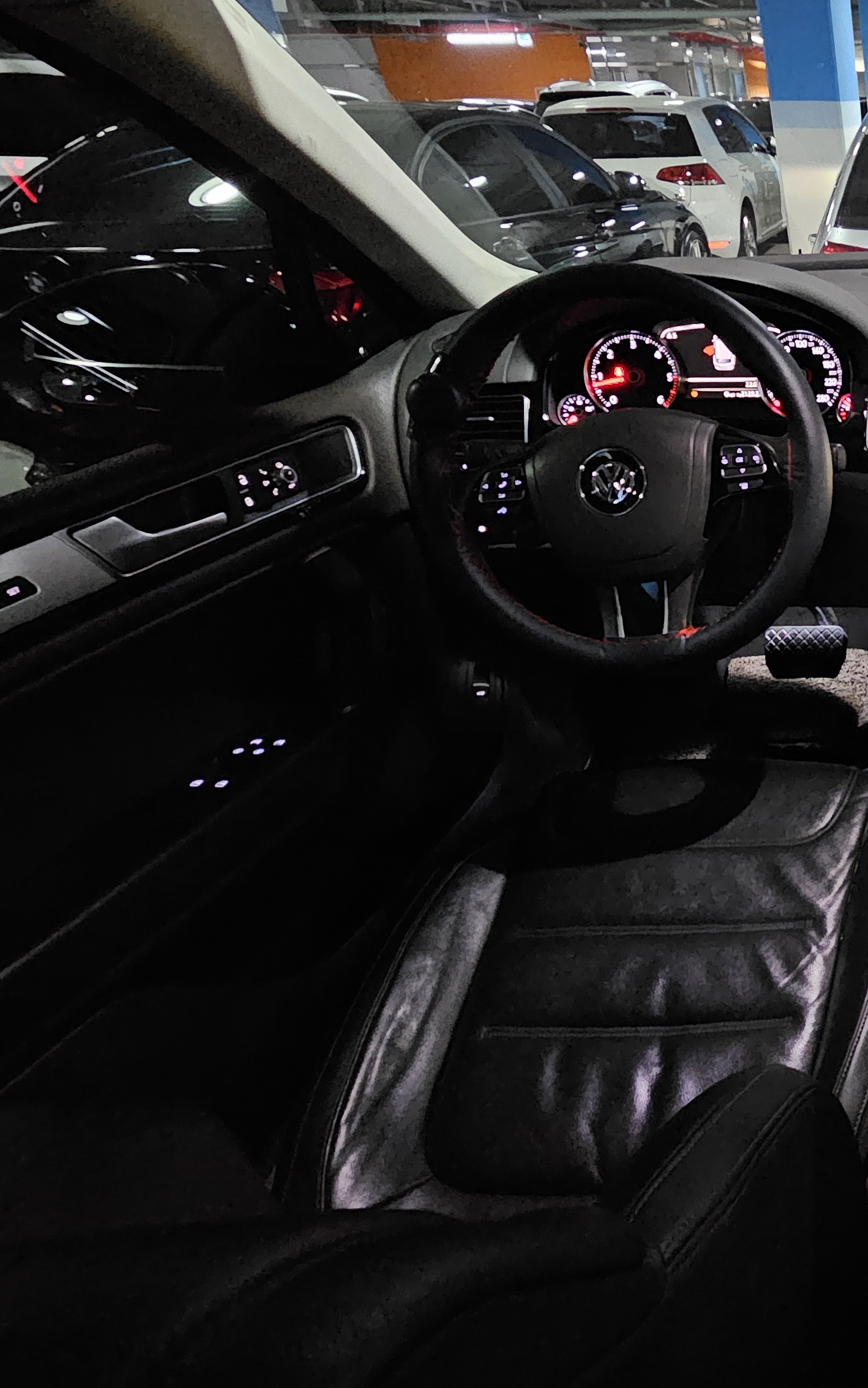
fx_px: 833
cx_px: 1051
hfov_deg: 39.2
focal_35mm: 22
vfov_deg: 79.1
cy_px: 586
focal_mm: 2.2
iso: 1600
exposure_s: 1/24
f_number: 2.2
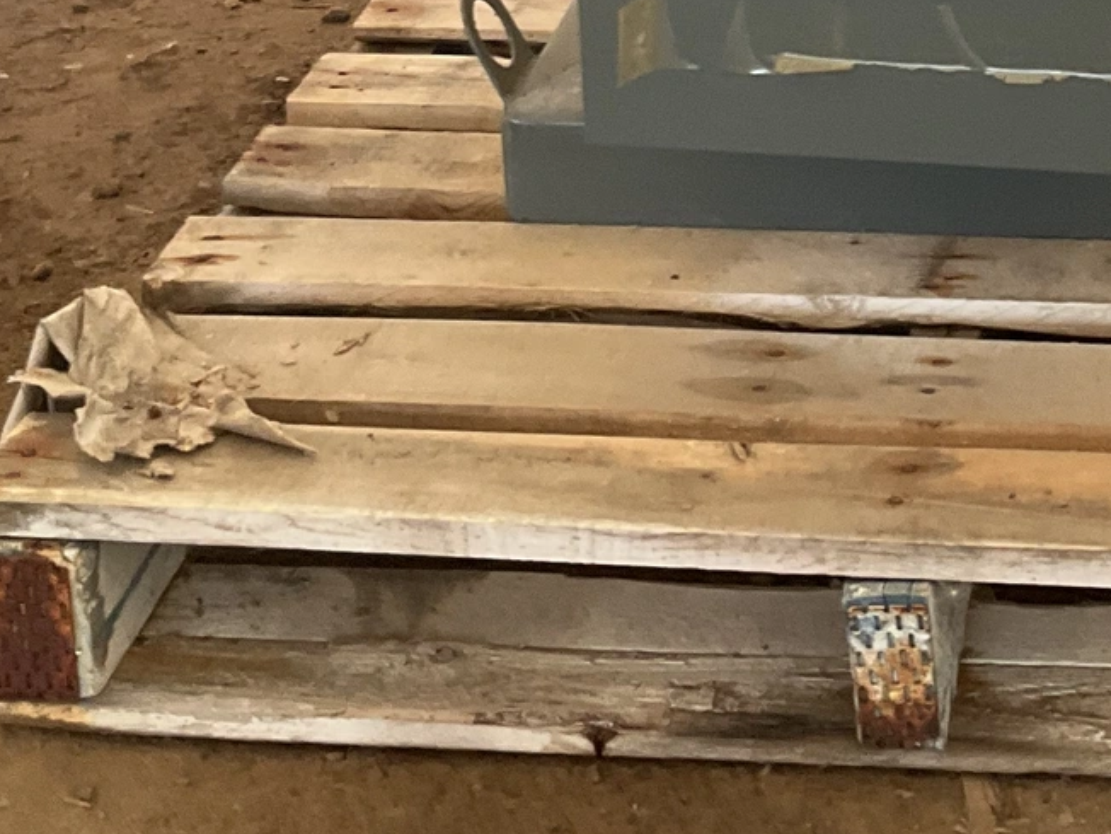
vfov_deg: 15.7
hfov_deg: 21.4
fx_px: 2856
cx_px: 1036
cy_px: -283
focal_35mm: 89
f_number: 1.8
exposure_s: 1/91
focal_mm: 3
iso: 64
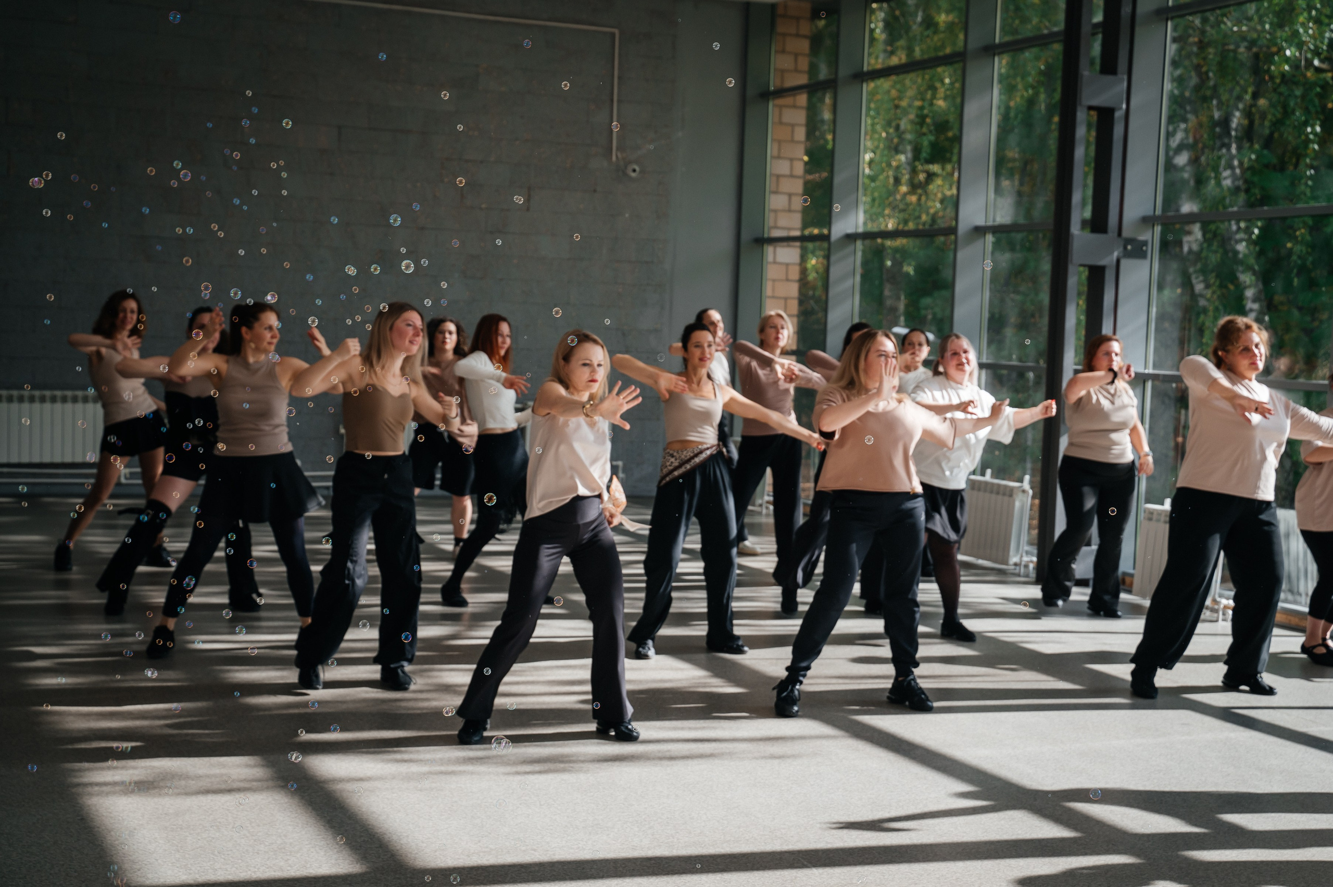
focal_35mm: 54
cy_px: 459
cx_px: 666
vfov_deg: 25.1
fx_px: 1993
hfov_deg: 37.0
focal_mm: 52
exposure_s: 1/250
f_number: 5.6
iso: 180
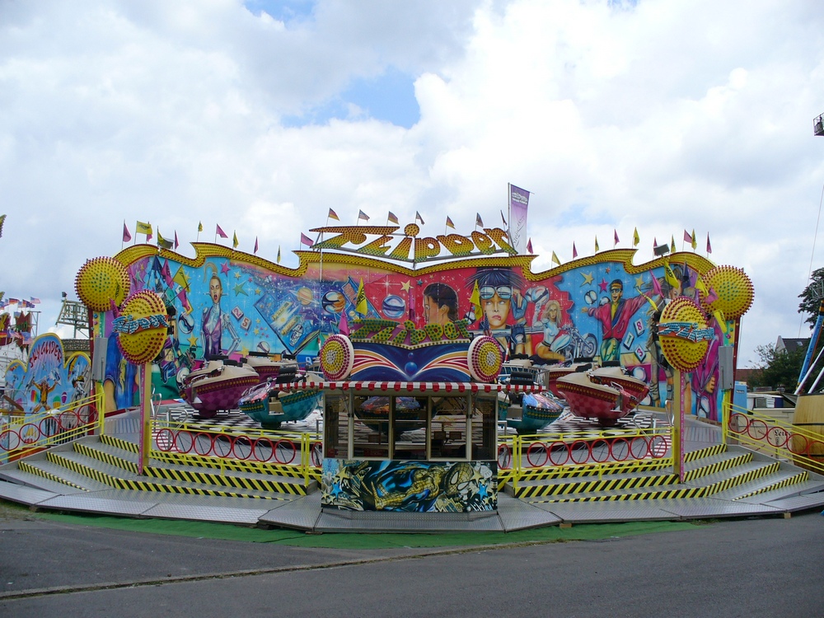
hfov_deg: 50.1
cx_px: 412
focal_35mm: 37
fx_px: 881
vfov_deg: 38.7
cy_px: 309
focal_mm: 6.1
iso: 80
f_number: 5.6
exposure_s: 1/250
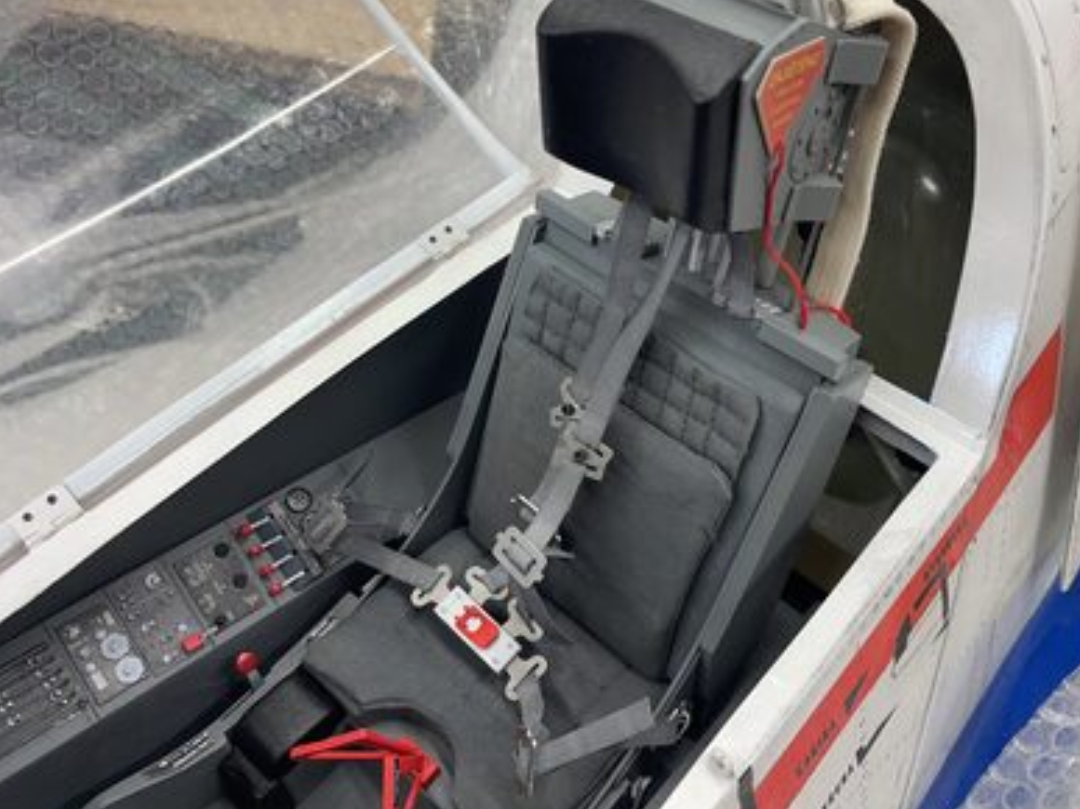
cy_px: 318
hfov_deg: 57.9
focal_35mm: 31
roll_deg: -3.8
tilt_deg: -42.6
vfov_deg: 45.1
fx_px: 967
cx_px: 645
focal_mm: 5.1
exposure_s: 1/100
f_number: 1.6
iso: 64
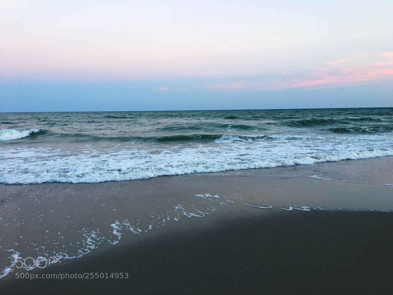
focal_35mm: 29
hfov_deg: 61.7
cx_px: 196
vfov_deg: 48.2
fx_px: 329
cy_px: 148
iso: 25
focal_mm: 4.15
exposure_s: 1/15
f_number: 2.2
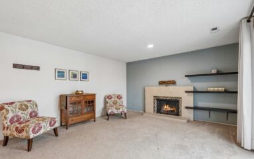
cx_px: 122
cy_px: 87
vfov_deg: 67.8
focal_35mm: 17
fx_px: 118
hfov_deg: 94.3
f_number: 8
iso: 400
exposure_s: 1/10
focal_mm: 16
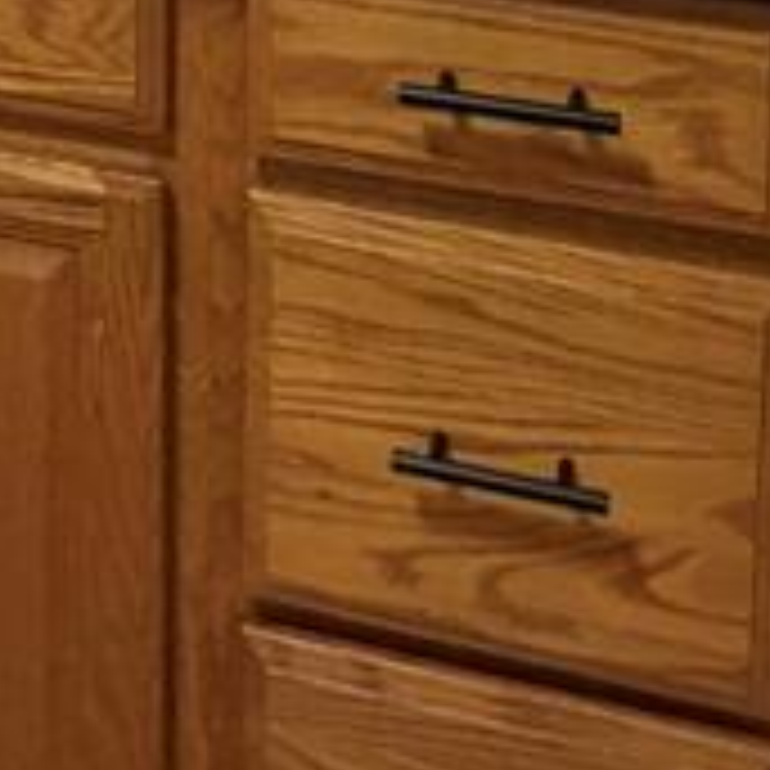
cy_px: -725
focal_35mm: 74
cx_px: 135
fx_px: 1862
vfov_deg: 17.5
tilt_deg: -4.1
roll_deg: +0.5
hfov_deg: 23.0
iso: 200
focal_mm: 2.22
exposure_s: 1/60
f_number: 2.2
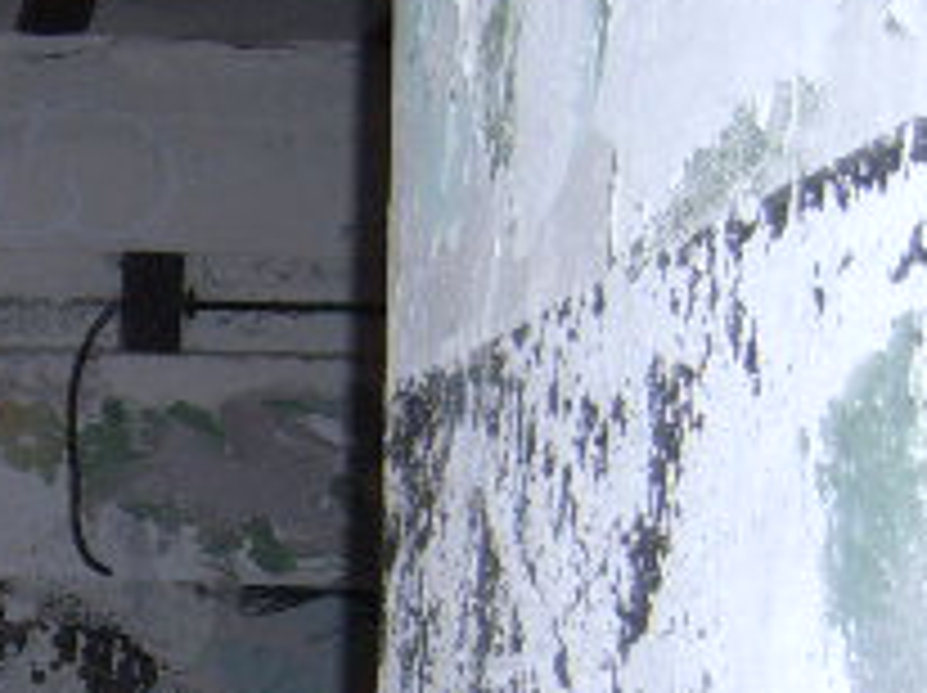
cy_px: 760
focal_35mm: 109
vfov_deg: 13.3
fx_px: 2916
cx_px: -279
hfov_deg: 17.0
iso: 69
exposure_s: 1/30
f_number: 2.8
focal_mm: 5.8
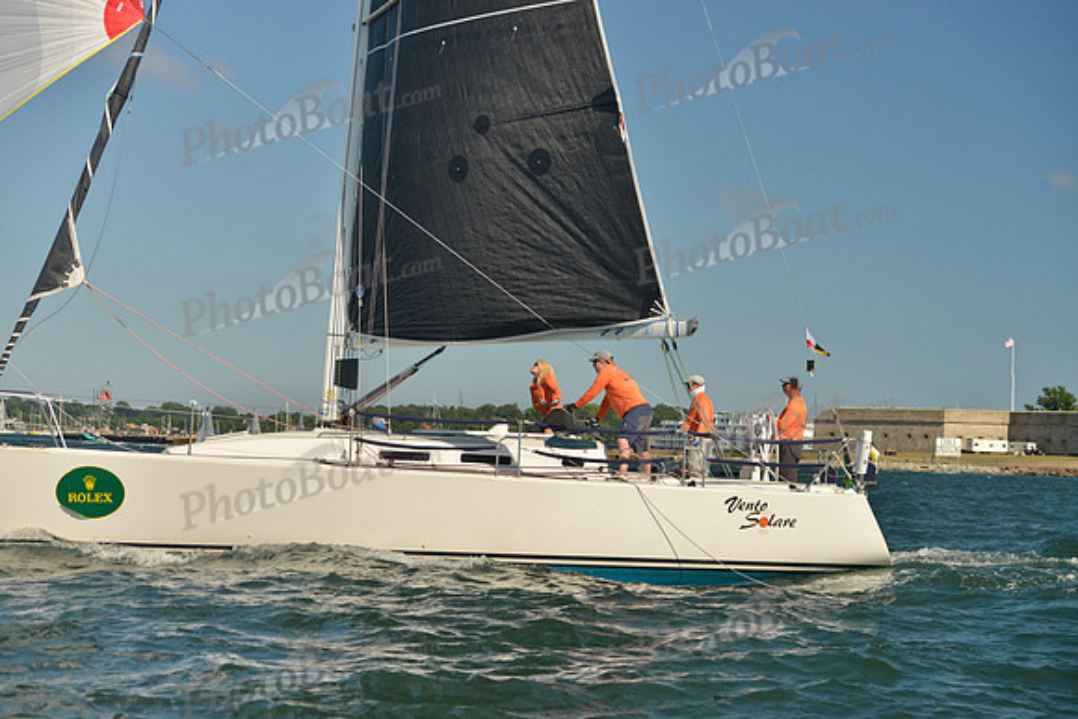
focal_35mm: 70
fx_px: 2097
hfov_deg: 28.8
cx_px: 539
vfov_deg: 19.5
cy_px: 360
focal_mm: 70
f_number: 5.6
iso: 400
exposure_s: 1/1600
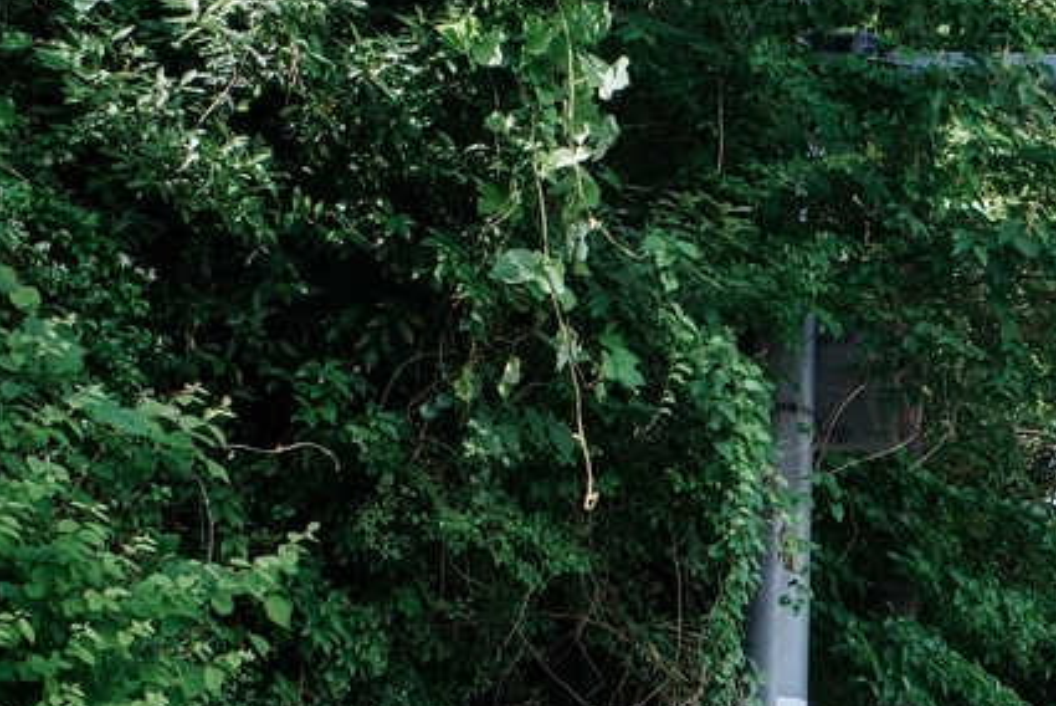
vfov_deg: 17.0
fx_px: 2319
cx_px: 1165
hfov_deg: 24.0
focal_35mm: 79
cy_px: 681
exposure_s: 1/160
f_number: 5
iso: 200
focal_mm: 18.3
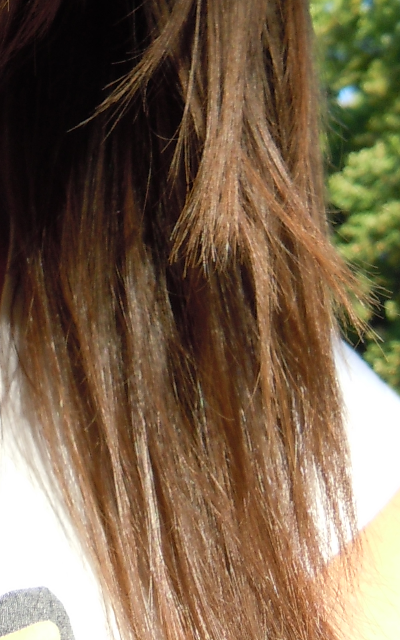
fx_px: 1500
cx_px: -194
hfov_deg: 14.2
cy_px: -159
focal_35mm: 86
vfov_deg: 22.0
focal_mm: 5.4
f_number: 3.5
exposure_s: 1/160
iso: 100
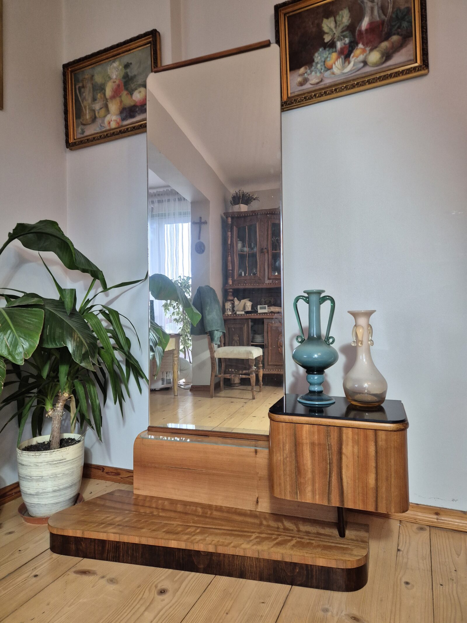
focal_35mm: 23
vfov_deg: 73.9
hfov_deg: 58.9
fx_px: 414
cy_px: 312
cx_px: 234
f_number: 1.8
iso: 500
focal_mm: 5.4
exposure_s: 1/100
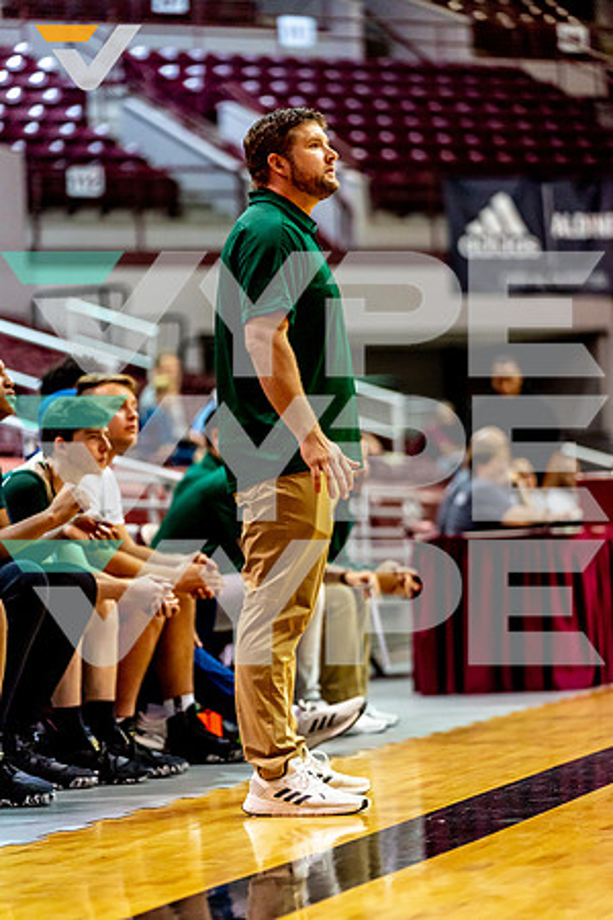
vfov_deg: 16.3
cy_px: 460
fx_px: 3218
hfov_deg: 10.9
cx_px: 306
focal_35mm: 126
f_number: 2.8
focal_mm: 126
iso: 3200
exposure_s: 1/1250
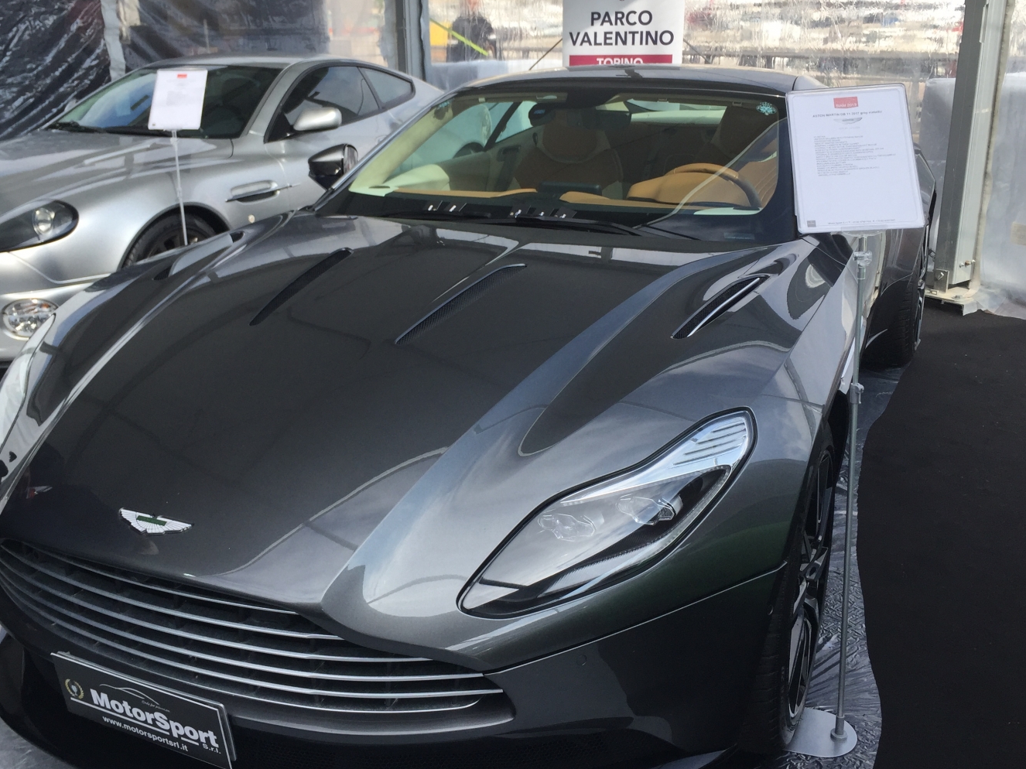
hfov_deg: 52.5
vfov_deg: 40.7
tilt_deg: -17.6
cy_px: 357
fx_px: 1037
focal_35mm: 35
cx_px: 460
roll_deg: +1.0
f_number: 2.2
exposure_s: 1/989
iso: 32
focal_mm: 4.15
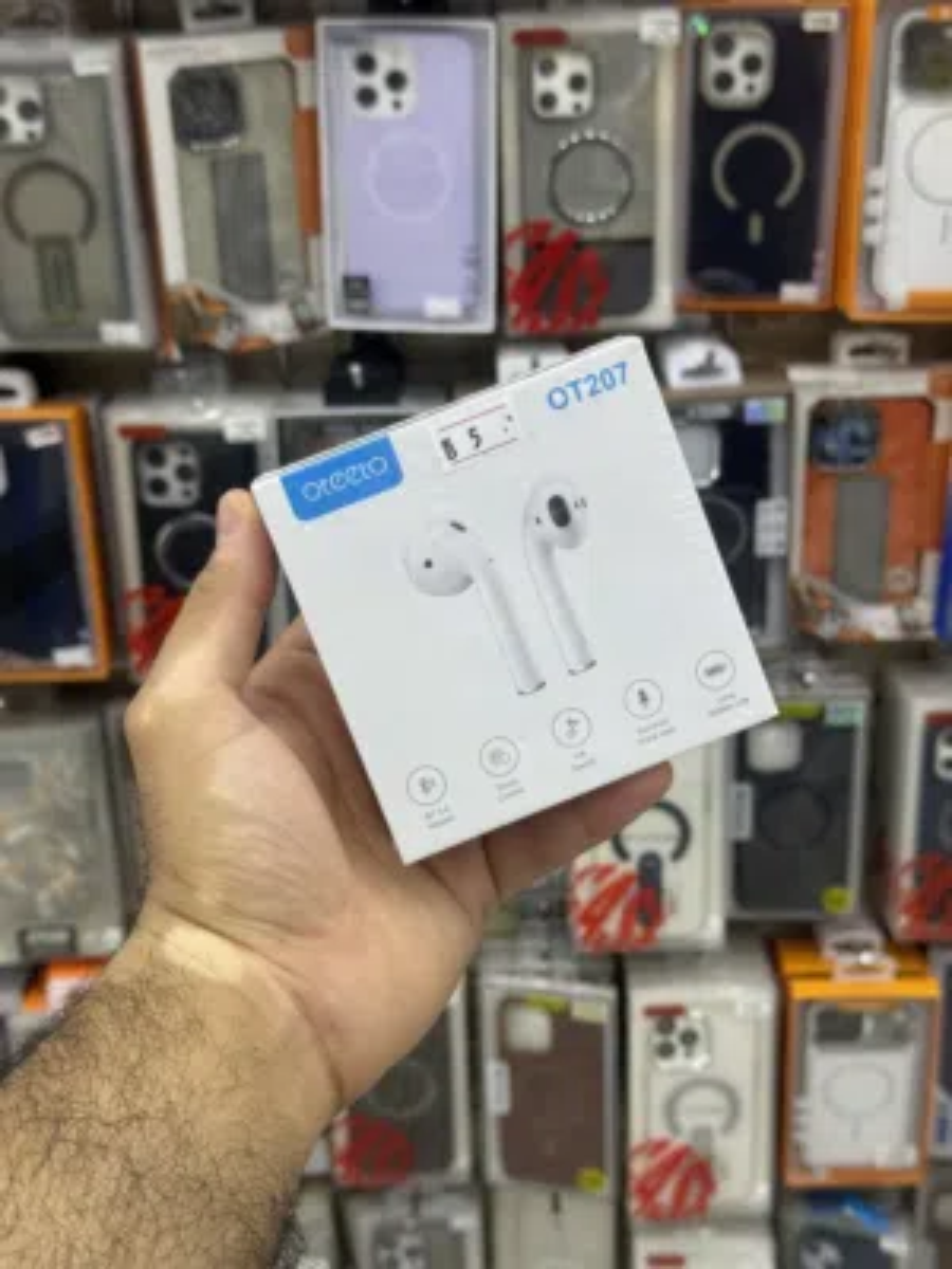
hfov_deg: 30.3
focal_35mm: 48
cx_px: 476
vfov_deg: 39.7
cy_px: 634
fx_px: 1760
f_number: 1.78
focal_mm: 6.76
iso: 64
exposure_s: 1/822
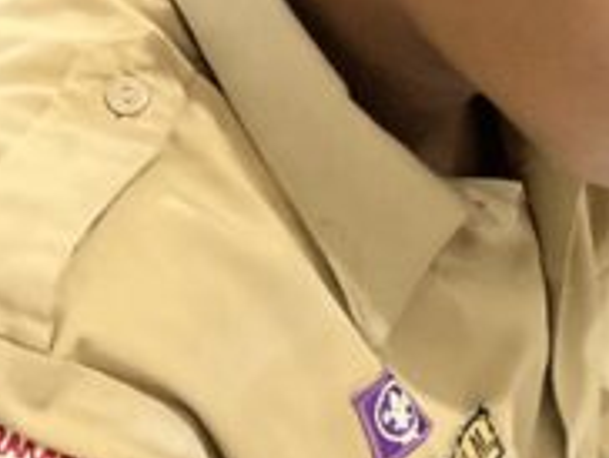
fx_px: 2572
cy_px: 525
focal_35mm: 146
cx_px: 910
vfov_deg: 10.1
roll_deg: +6.5
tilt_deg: -41.2
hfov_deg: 12.8
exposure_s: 1/50
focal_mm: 5.1
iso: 320
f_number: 1.6
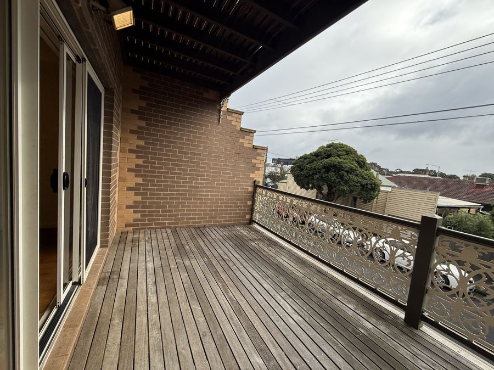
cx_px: 247
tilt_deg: -4.8
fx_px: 200
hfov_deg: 102.1
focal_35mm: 14
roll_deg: -5.5
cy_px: 185
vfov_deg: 85.6
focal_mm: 2.22
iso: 64
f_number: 2.2
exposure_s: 1/1033
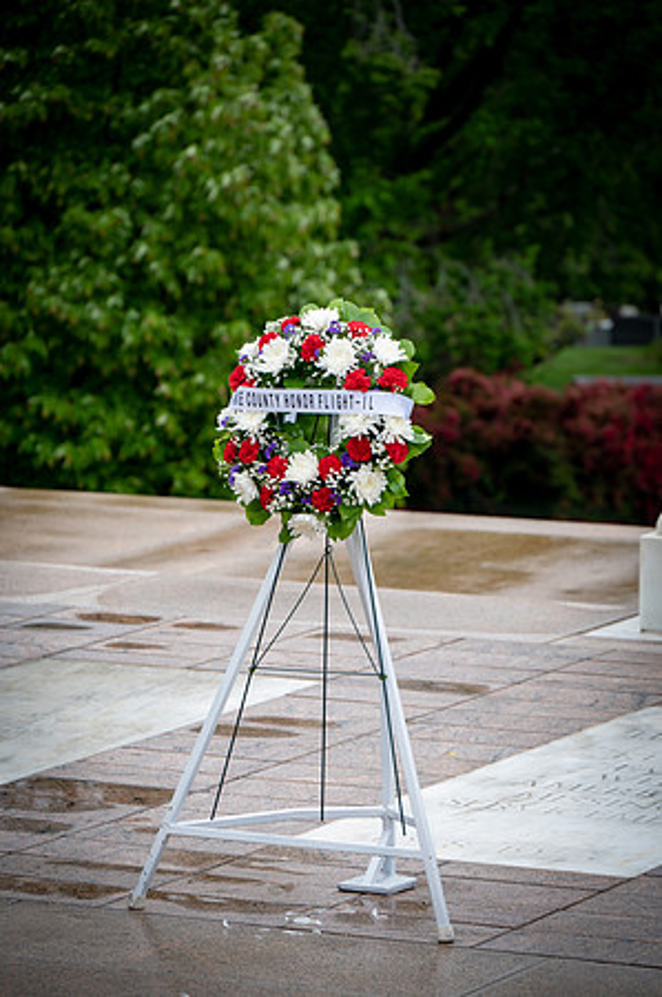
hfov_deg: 6.9
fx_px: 5529
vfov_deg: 10.3
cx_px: 331
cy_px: 498
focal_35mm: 200
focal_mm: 200
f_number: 6.3
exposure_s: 1/100
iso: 125
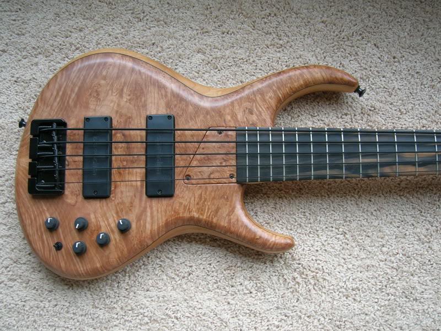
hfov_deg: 51.4
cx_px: 220
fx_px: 459
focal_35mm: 36
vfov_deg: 39.7
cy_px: 166
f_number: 2.9
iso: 50
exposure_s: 1/31.5
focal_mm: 6
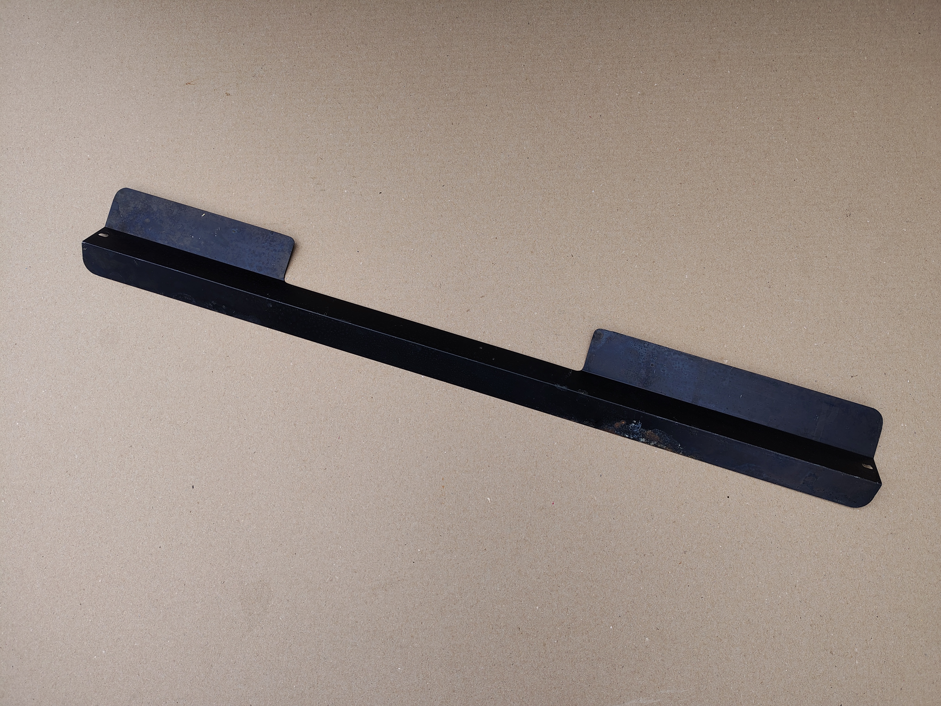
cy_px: 353
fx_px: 652
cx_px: 470
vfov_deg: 56.8
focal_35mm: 24
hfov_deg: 71.6
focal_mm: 5.56
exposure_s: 1/440
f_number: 1.8
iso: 100
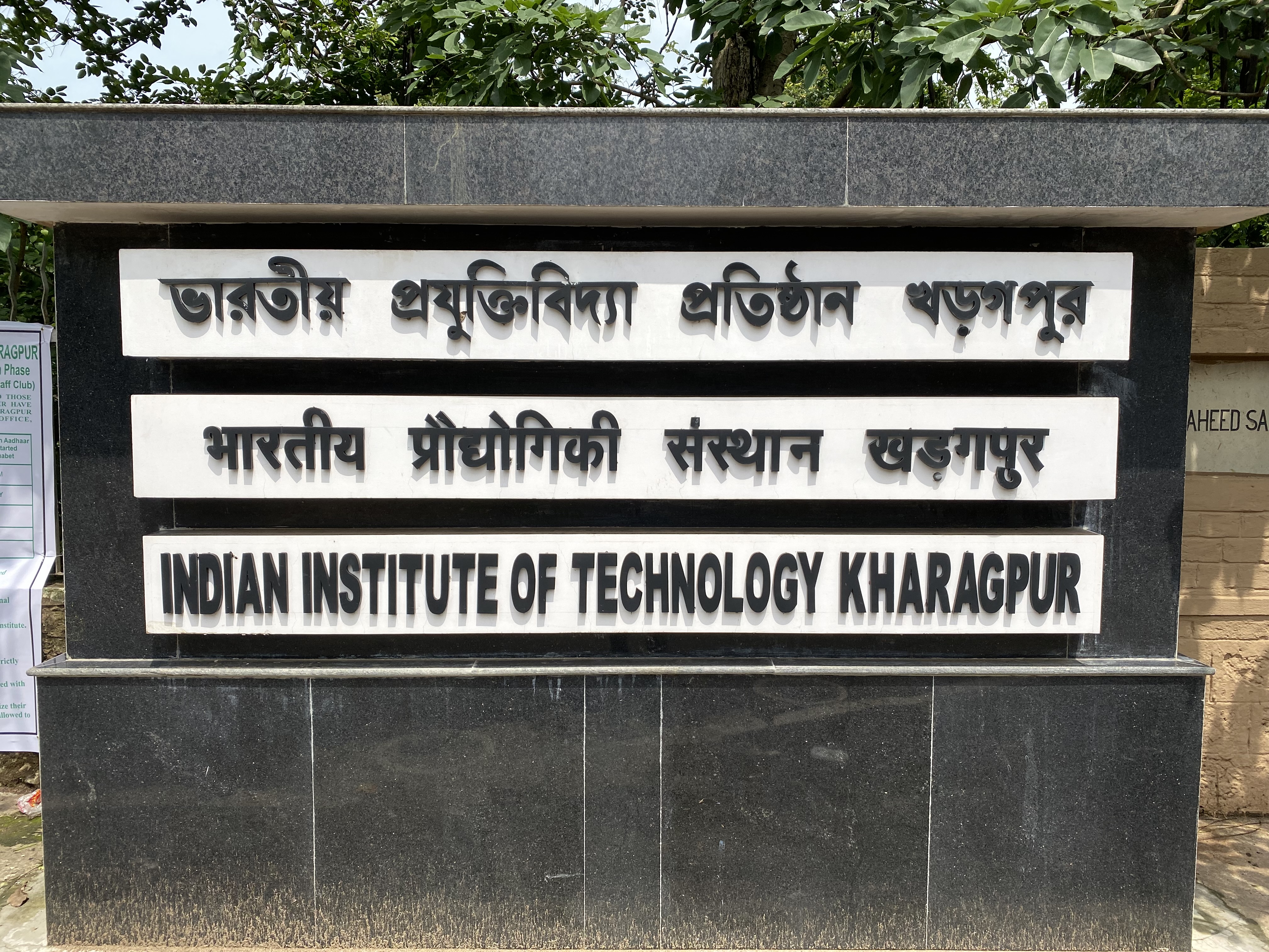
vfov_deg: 53.1
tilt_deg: -5.3
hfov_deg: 67.3
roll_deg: -0.2
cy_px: 476
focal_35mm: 26
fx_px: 953
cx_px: 634
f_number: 1.8
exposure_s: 1/2817
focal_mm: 4.25
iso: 32
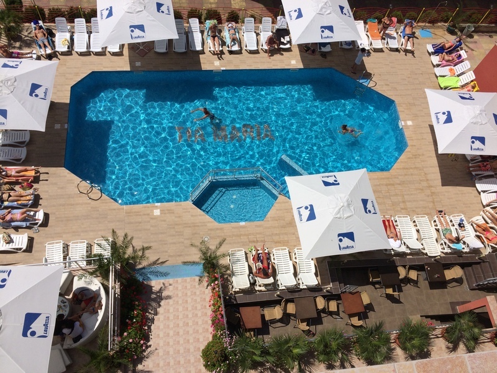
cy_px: 186
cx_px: 248
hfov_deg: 60.0
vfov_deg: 46.8
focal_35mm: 30
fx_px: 431
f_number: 2.2
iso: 40
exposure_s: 1/5882
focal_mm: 4.12
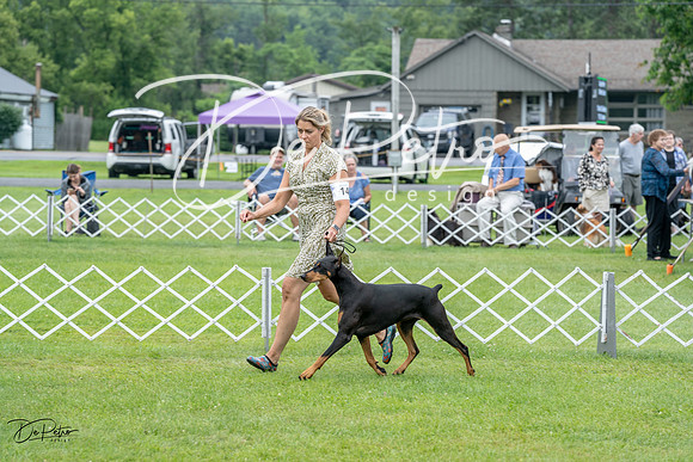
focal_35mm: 146
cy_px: 231
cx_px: 346
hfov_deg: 14.1
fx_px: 2811
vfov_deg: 9.4
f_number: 5.6
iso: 400
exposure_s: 1/400
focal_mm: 146
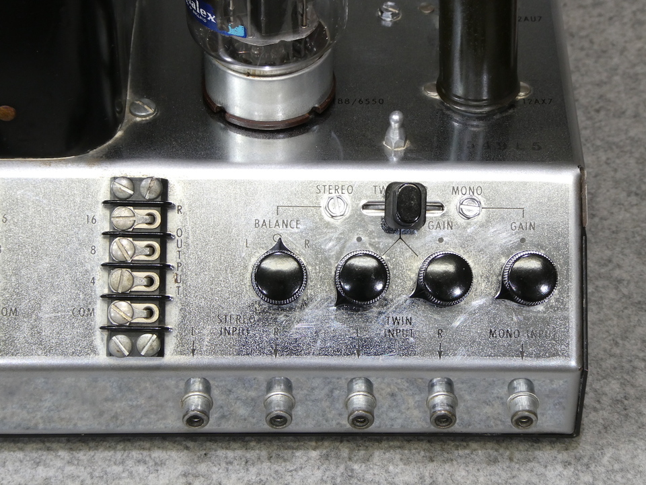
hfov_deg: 18.5
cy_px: 242
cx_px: 323
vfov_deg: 14.0
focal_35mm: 106
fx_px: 1978
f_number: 5.1
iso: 200
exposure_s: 1/10
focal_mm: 19
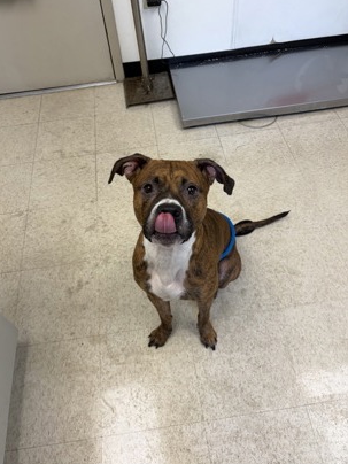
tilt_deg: -52.3
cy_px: 226
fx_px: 362
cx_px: 168
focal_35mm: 27
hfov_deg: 51.3
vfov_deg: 65.3
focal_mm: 5.96
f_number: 1.6
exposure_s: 1/120
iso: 80
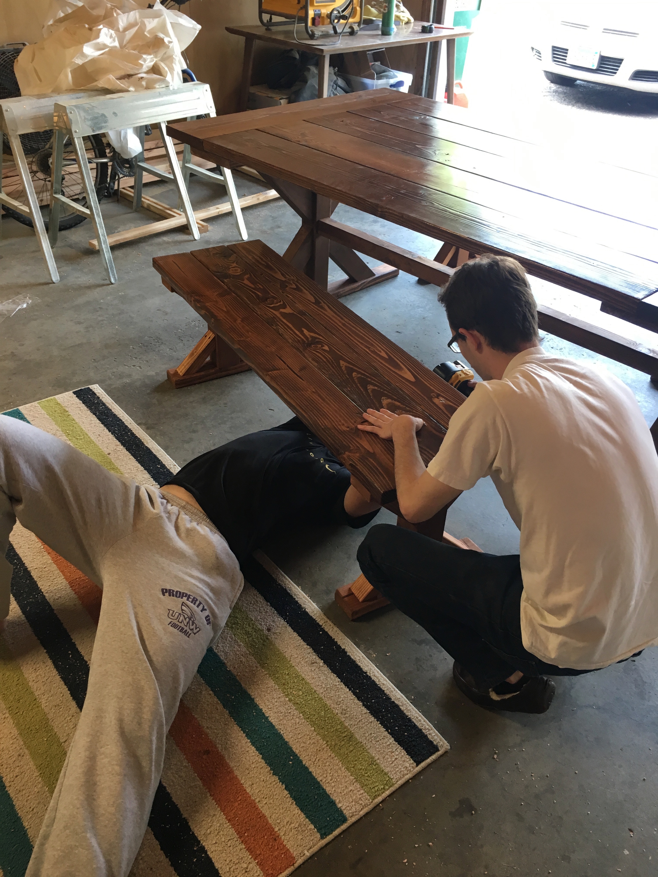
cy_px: 438
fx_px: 735
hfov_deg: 48.2
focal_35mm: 29
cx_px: 329
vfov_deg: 61.7
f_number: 2.2
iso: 64
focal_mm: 4.15
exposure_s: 1/30
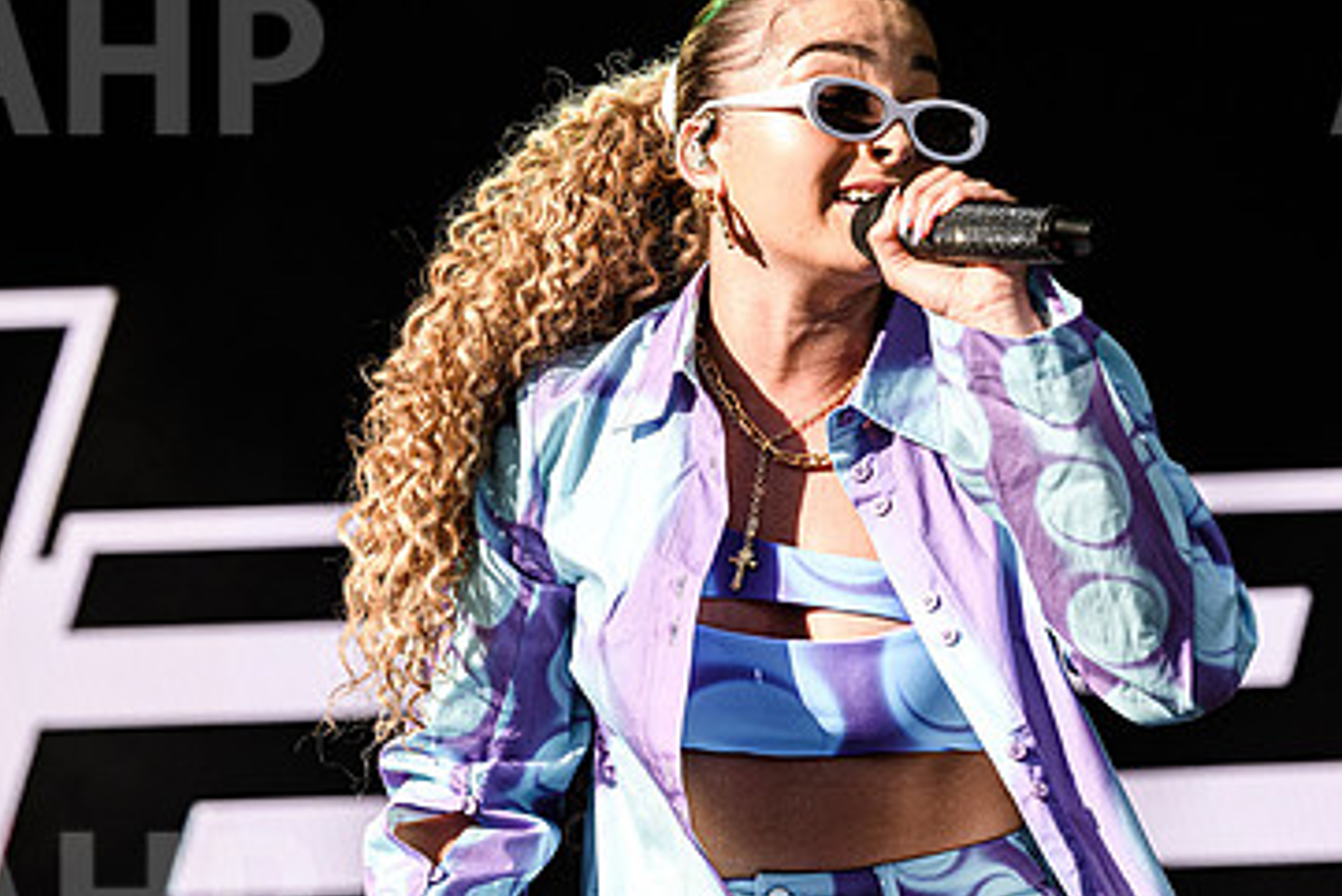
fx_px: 8390
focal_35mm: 225
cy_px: 504
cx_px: 825
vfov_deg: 6.1
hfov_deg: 9.1
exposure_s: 1/2000
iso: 640
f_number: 6.3
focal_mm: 140
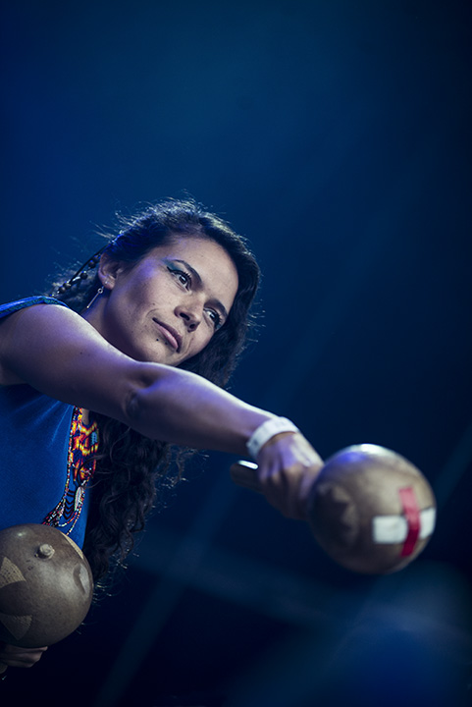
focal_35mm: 140
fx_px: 2749
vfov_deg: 14.6
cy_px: 354
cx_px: 236
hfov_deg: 9.8
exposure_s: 1/800
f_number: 2.8
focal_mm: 140
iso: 500
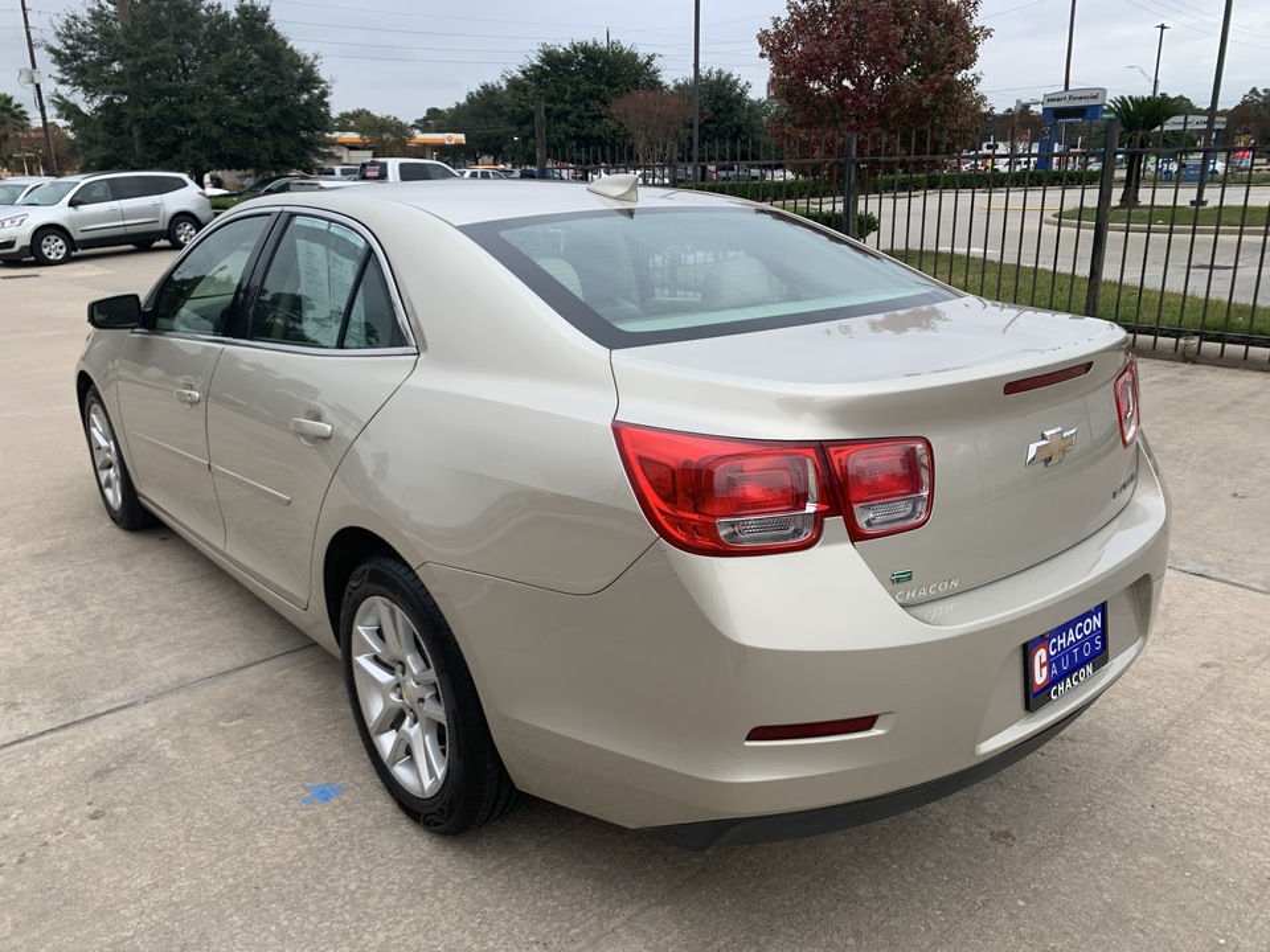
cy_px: 476
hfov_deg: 67.3
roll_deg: +0.6
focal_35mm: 26
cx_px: 635
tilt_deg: -15.5
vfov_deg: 53.1
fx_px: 954
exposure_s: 1/555
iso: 25
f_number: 1.8
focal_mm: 4.25
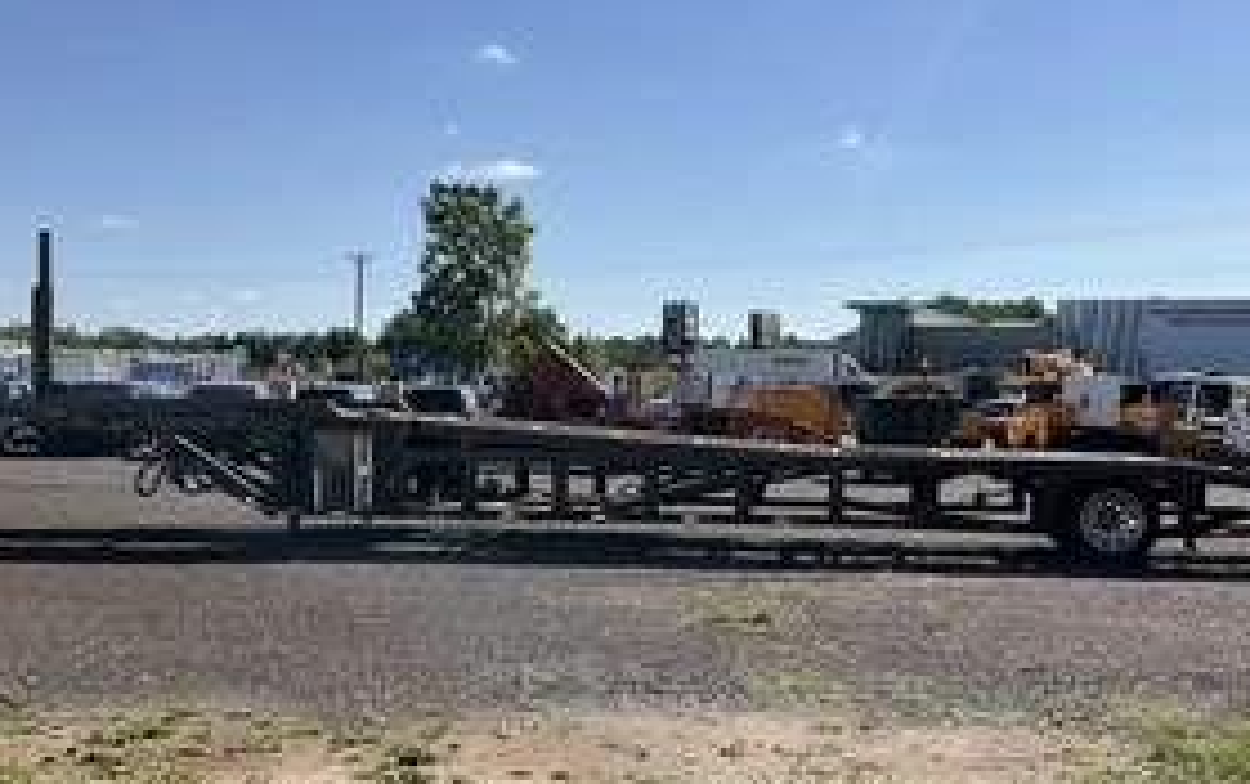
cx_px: 712
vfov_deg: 29.3
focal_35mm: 44
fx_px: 1500
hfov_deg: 45.1
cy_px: 412
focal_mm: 3
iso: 25
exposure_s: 1/3322
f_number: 1.8
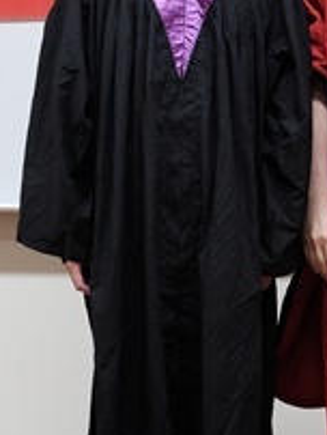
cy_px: 110
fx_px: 1433
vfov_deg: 17.2
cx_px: 321
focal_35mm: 114
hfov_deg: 12.9
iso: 1600
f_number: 3.6
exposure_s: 1/150
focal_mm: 26.5
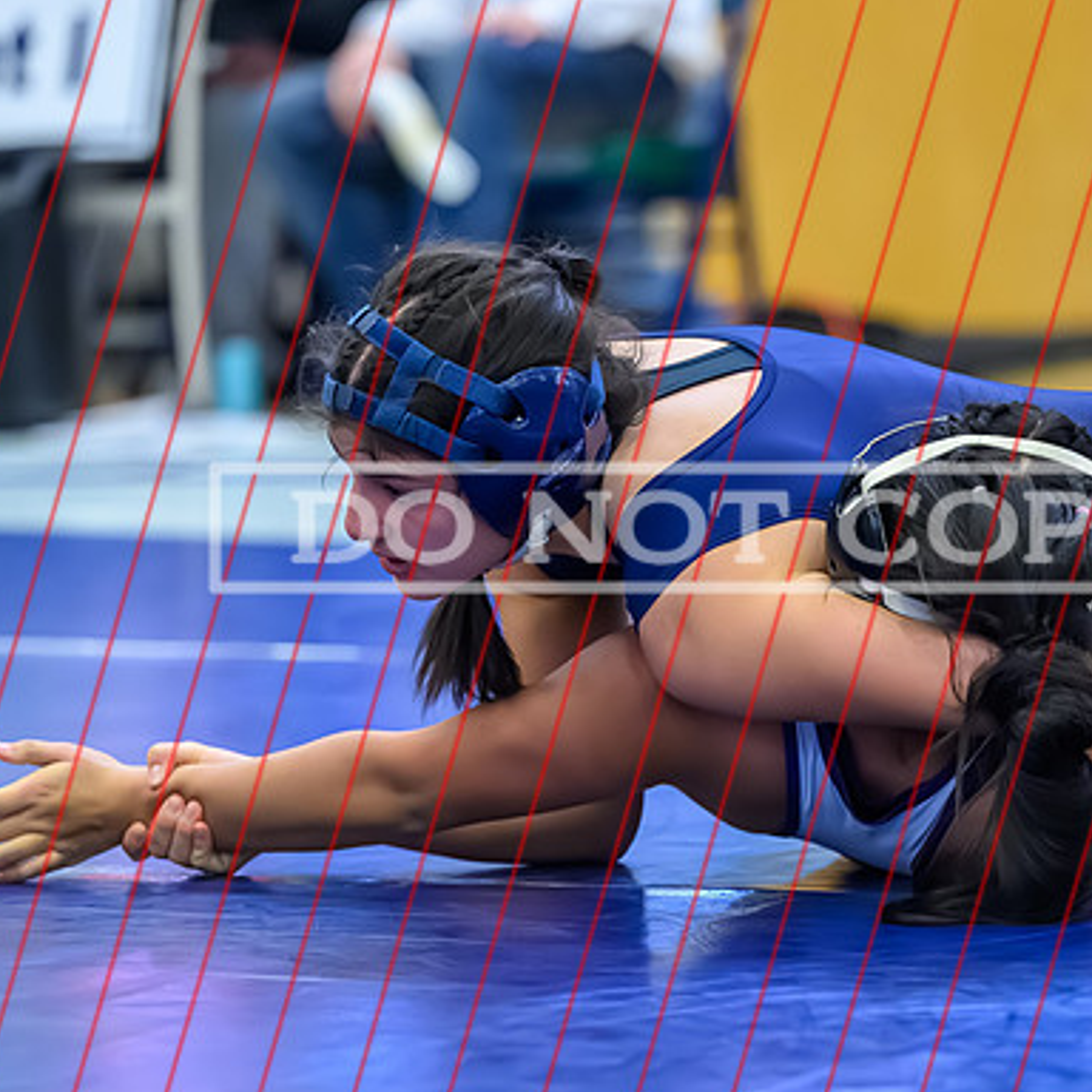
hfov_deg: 8.1
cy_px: 663
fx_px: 7673
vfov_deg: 8.1
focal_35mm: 215
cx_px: 639
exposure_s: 1/500
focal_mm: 125
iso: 10000
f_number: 2.8
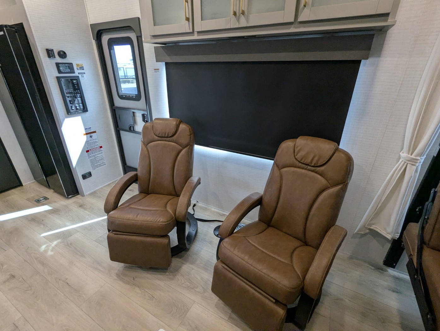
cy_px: 166
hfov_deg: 94.4
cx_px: 220
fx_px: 204
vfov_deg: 78.2
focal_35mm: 16
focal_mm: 2.35
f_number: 2.2
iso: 334
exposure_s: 1/116
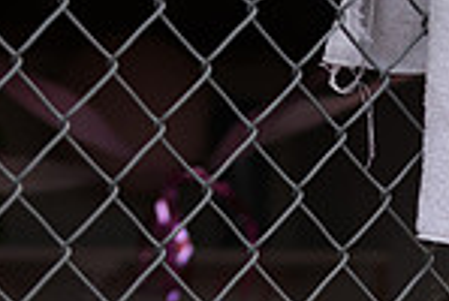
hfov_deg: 7.5
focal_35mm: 272
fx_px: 3399
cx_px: 410
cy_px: 579
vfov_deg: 5.0
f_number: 2.8
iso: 320
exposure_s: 1/1250
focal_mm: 70
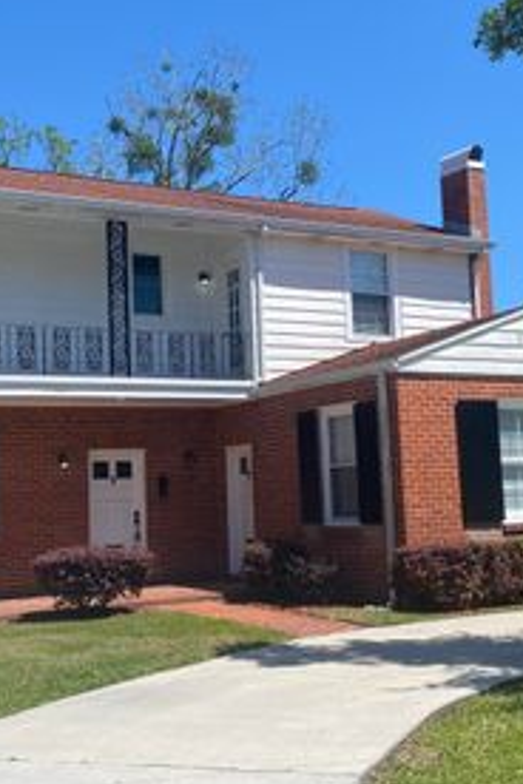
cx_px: 244
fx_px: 1068
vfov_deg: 40.3
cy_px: 376
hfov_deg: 27.5
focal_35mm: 49
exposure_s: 1/2817
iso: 32
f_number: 1.8
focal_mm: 4.25
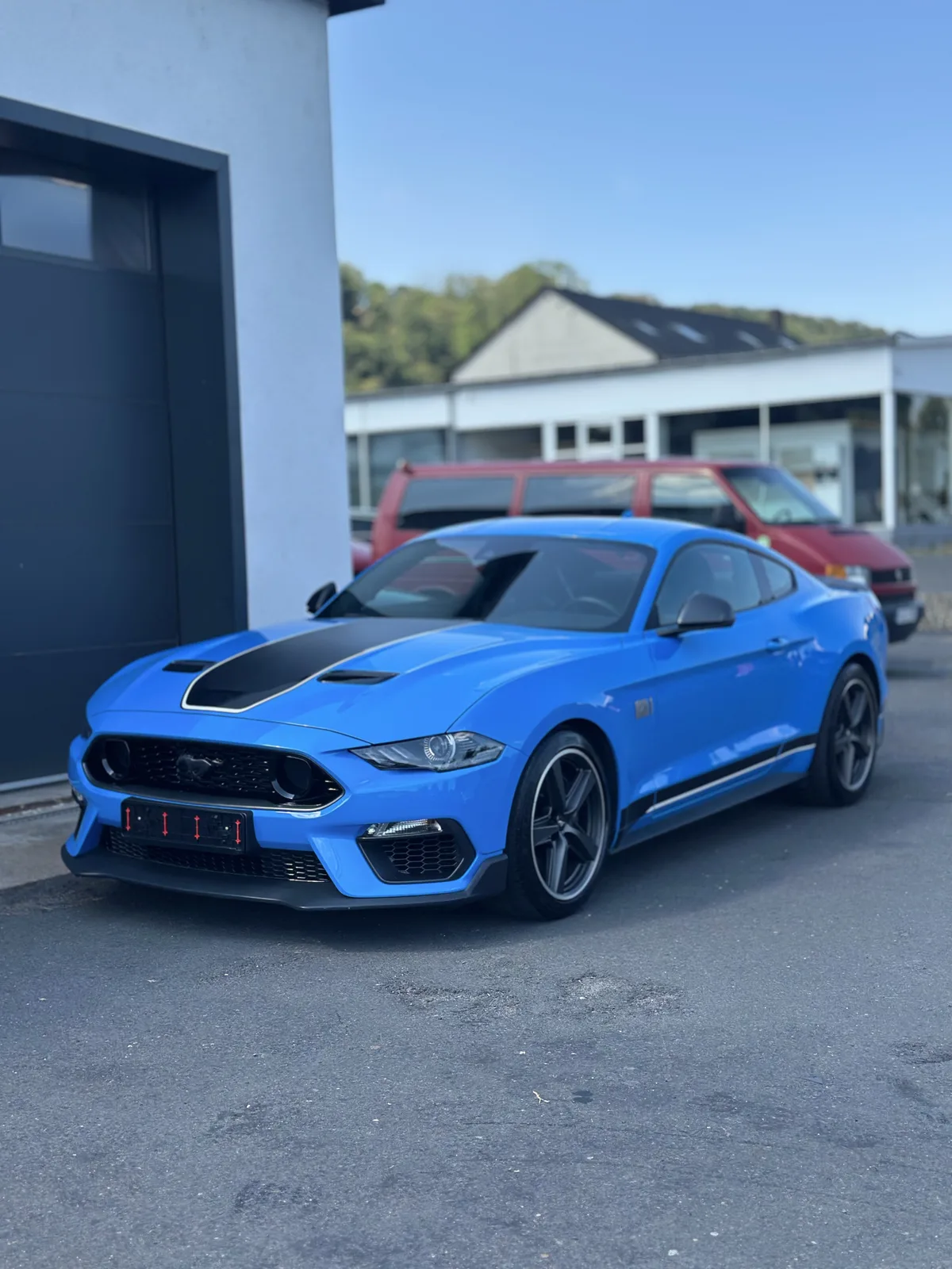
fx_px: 1760
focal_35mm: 48
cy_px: 634
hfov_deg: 30.3
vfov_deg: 39.7
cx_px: 476
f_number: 1.78
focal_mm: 6.86
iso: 80
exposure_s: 1/2070
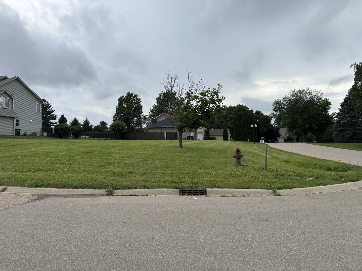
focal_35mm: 24
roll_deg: +0.2
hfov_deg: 71.6
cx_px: 181
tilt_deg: +2.8
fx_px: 251
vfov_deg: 56.8
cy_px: 136
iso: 80
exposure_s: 1/4167
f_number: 1.78
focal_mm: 6.76
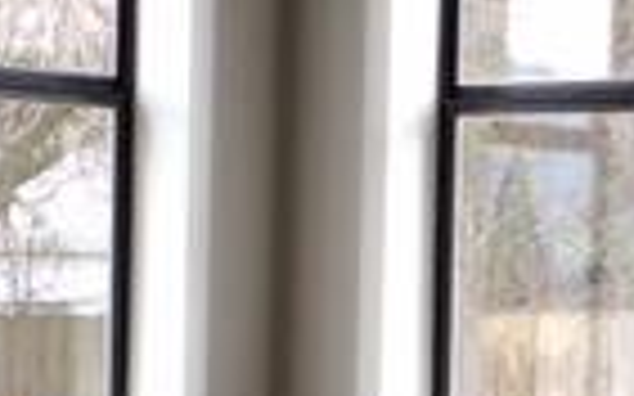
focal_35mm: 140
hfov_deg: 14.9
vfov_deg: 9.3
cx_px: 463
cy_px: 392
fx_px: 2418
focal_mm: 4.15
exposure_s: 1/60
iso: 40
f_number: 2.2
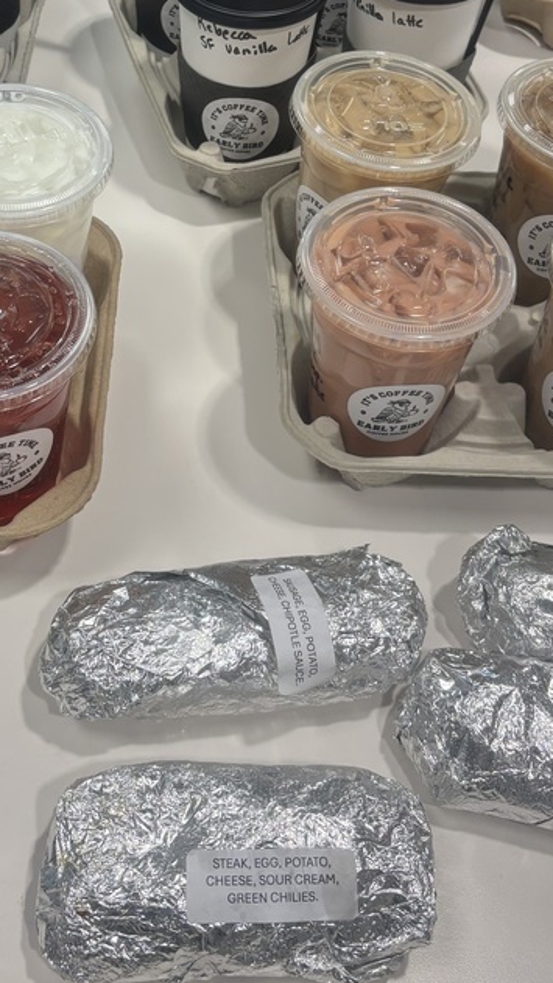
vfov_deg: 43.6
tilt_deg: -46.6
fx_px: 1199
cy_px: 290
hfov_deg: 25.8
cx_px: 187
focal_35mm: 46
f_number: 1.6
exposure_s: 1/120
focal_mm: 5.96
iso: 100
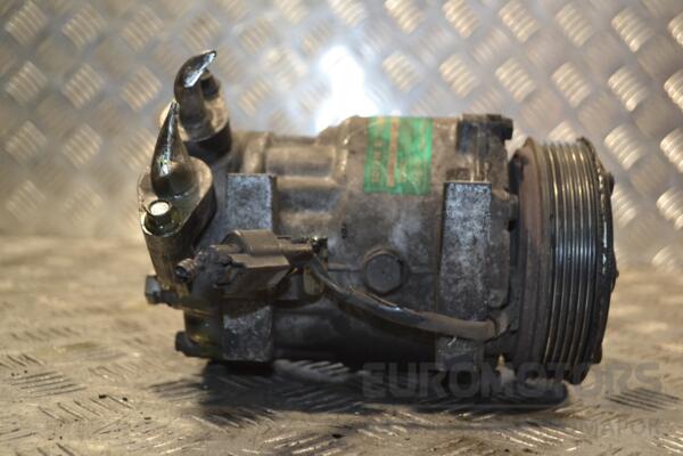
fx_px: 854
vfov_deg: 29.9
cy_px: 228
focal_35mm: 45
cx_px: 342
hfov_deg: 43.6
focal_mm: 30
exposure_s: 1/60
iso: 320
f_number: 4.5
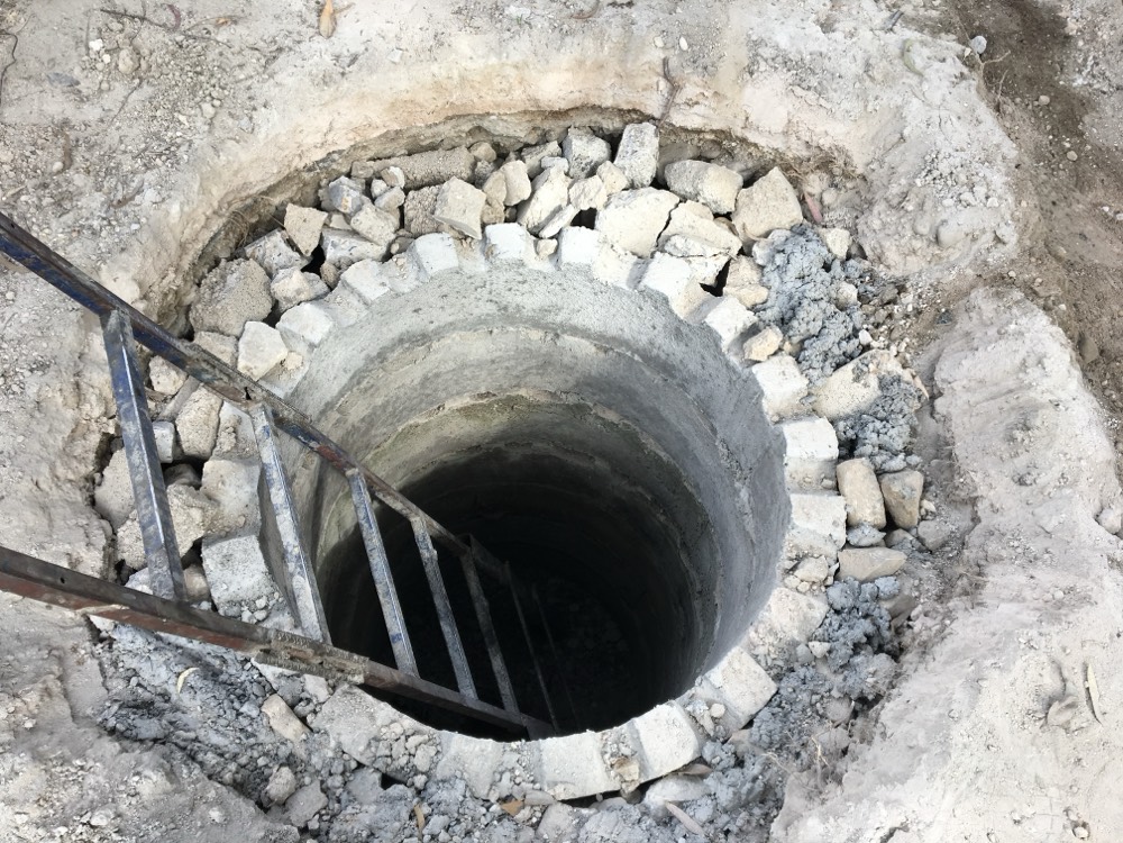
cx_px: 562
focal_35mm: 29
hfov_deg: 61.7
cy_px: 422
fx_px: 941
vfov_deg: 48.2
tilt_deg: -61.4
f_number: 2.2
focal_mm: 4.15
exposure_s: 1/179
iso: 25
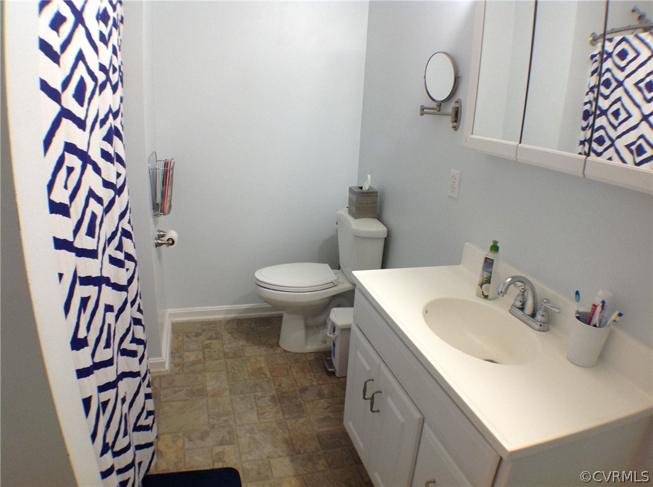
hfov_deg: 52.7
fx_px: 659
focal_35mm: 35
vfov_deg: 40.6
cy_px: 244
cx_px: 326
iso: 125
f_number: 2.4
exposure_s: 1/15
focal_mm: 4.28
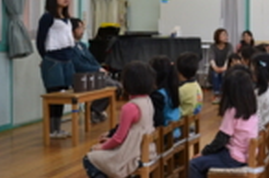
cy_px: 30
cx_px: 289
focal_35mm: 74
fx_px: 552
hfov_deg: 25.5
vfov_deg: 18.2
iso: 400
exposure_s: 1/50
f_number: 3.5
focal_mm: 18
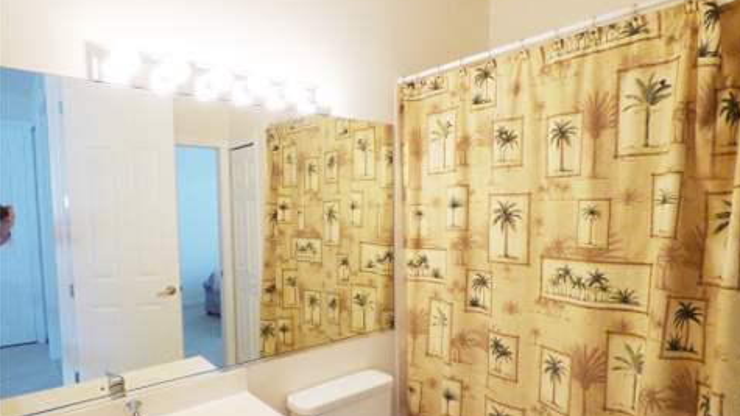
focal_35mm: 22
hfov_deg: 81.2
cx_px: 372
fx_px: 432
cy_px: 245
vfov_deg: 51.2
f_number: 3.5
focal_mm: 3.58
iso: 400
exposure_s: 1/50
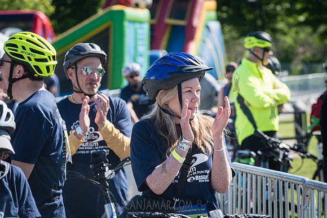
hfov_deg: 10.2
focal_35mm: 203
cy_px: 109
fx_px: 1841
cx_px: 164
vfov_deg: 6.8
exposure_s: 1/250
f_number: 8
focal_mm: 185
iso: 200
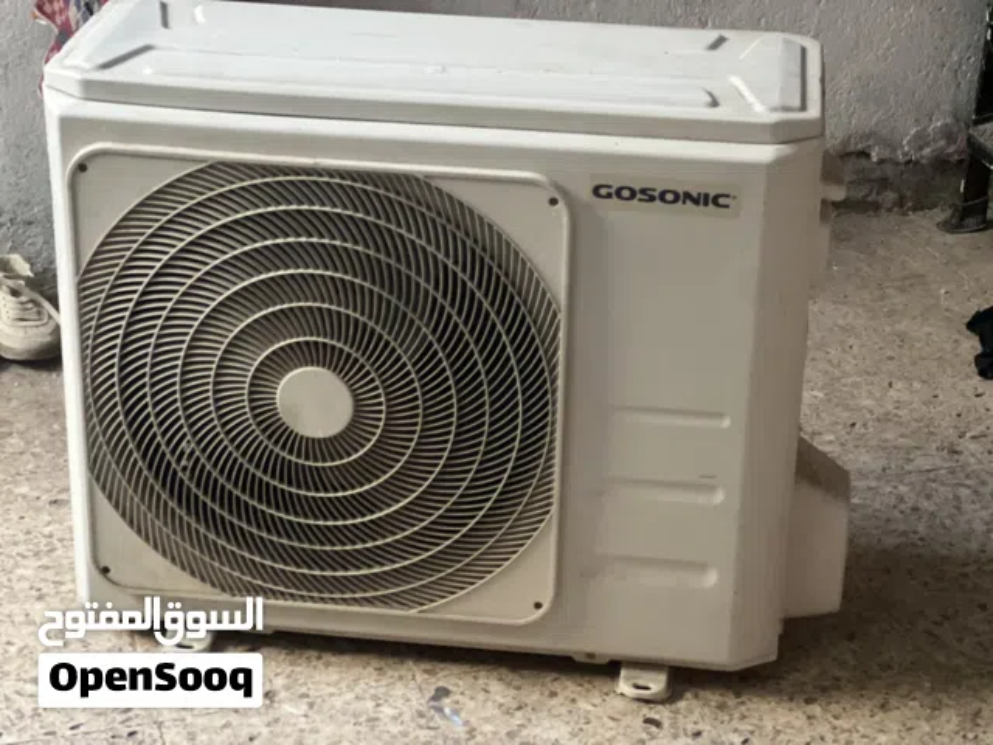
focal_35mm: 77
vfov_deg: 19.1
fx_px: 2209
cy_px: 372
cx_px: 496
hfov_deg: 25.3
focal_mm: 9
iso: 400
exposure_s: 1/25
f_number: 2.8
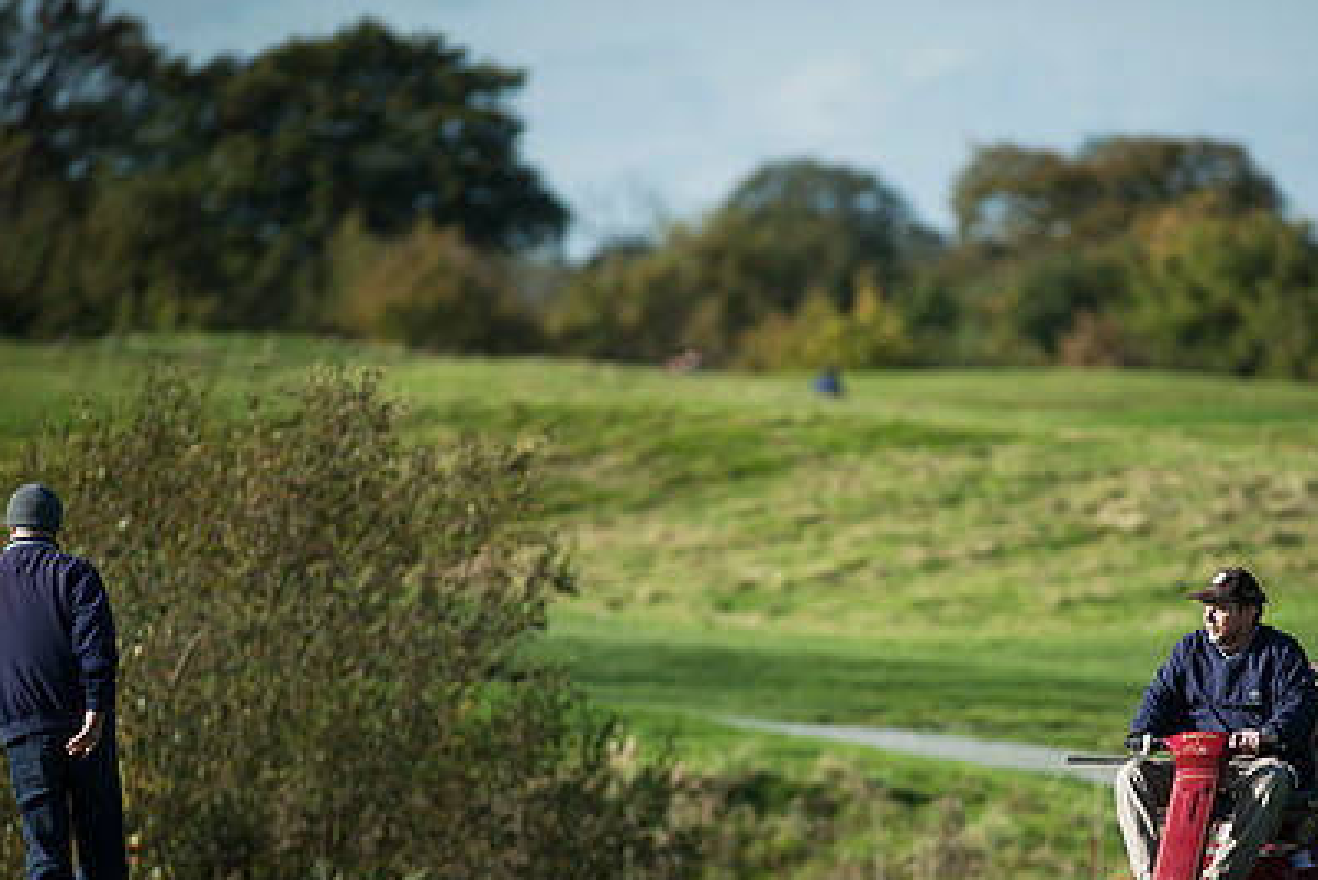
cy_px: 606
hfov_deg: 4.7
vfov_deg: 3.2
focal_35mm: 435
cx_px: 814
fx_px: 15931
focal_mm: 300
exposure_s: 1/3200
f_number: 4
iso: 400
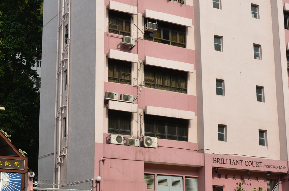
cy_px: 110
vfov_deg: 19.3
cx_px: 127
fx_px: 561
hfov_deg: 28.9
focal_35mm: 70
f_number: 8
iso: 100
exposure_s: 1/250
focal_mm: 40
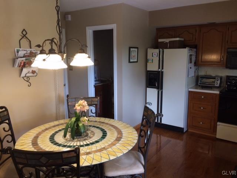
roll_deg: +0.8
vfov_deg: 48.2
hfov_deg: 61.7
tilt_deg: -9.4
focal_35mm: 29
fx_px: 199
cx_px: 118
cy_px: 89
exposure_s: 1/30
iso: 125
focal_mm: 4.15
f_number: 2.2
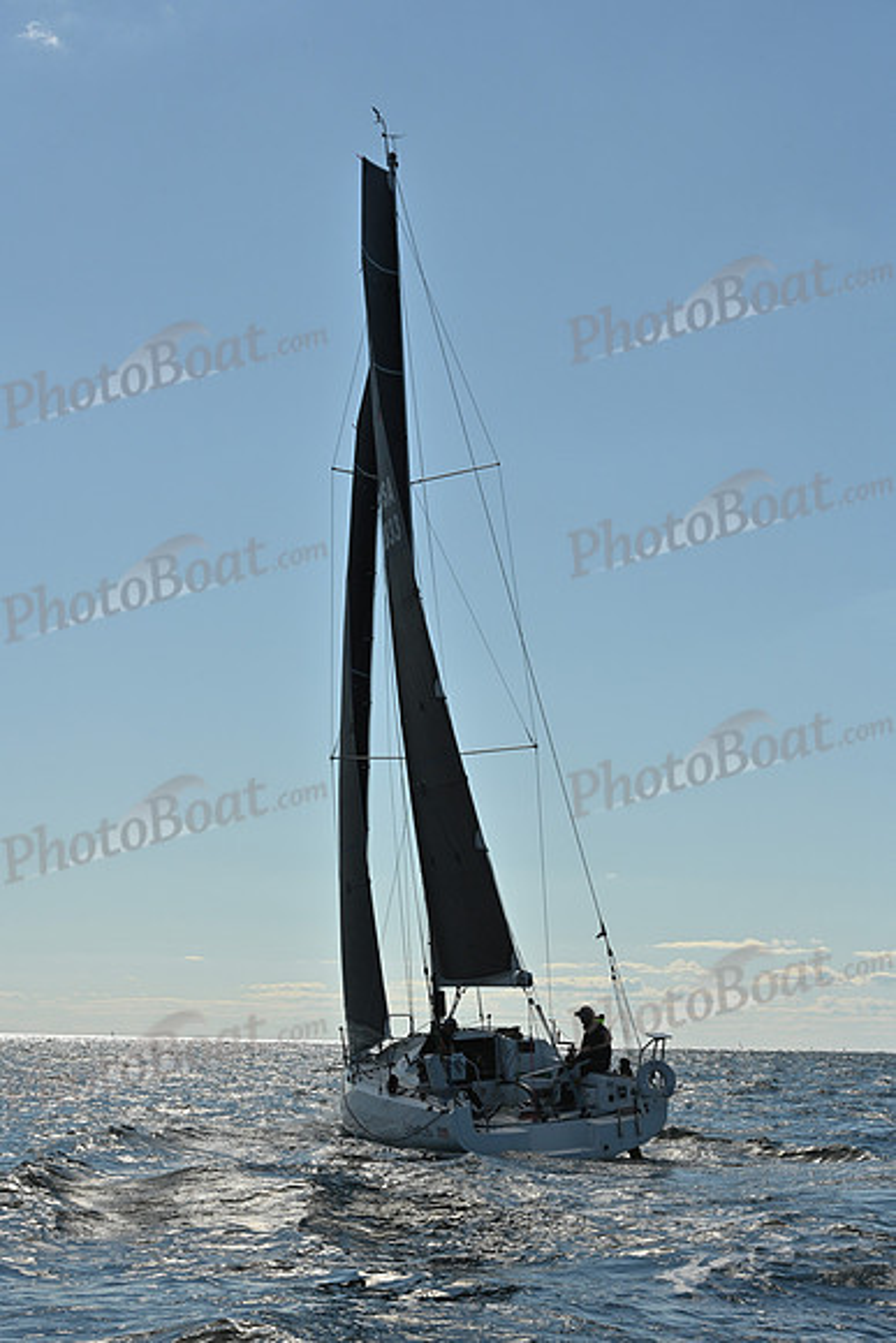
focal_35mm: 70
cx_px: 448
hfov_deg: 19.5
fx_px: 2612
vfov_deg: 28.8
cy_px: 672
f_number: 13
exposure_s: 1/1250
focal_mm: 70
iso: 320
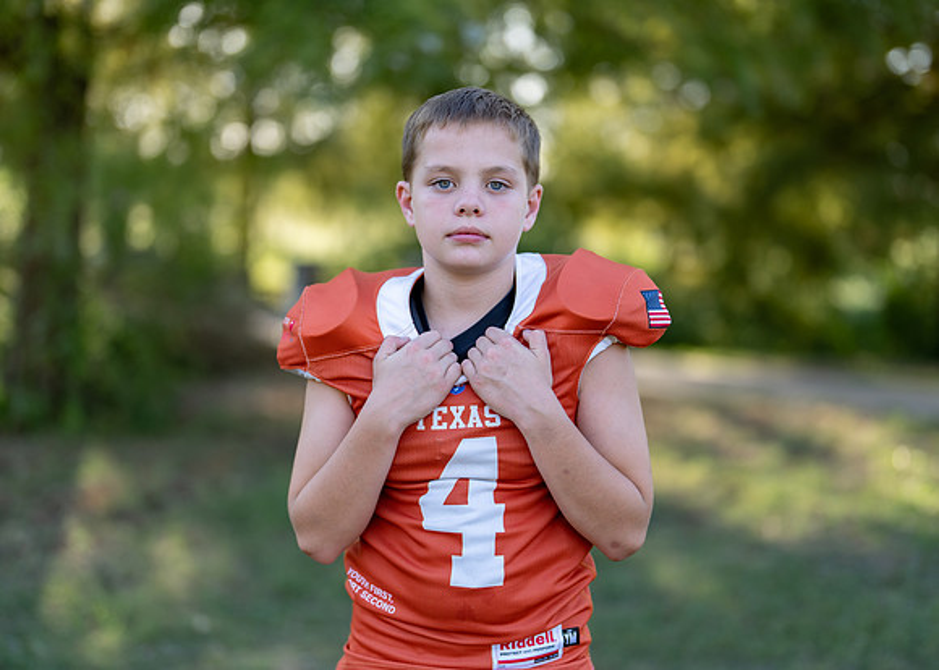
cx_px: 475
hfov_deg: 33.3
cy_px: 363
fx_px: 1568
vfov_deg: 24.1
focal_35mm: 59
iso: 100
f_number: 1.2
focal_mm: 50
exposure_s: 1/1250
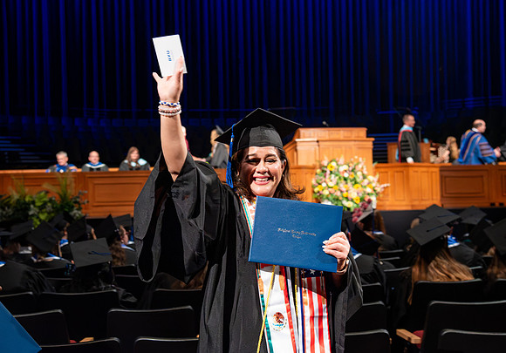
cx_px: 244
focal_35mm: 57
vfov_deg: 24.4
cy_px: 160
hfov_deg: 34.4
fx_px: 817
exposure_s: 1/160
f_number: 4
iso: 8000
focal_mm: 46
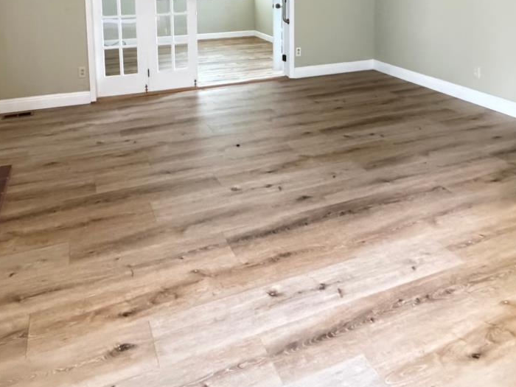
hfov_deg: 59.9
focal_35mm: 30
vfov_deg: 41.8
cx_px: 241
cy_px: 17
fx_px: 447
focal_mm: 2.22
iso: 1250
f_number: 2.2
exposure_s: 1/30
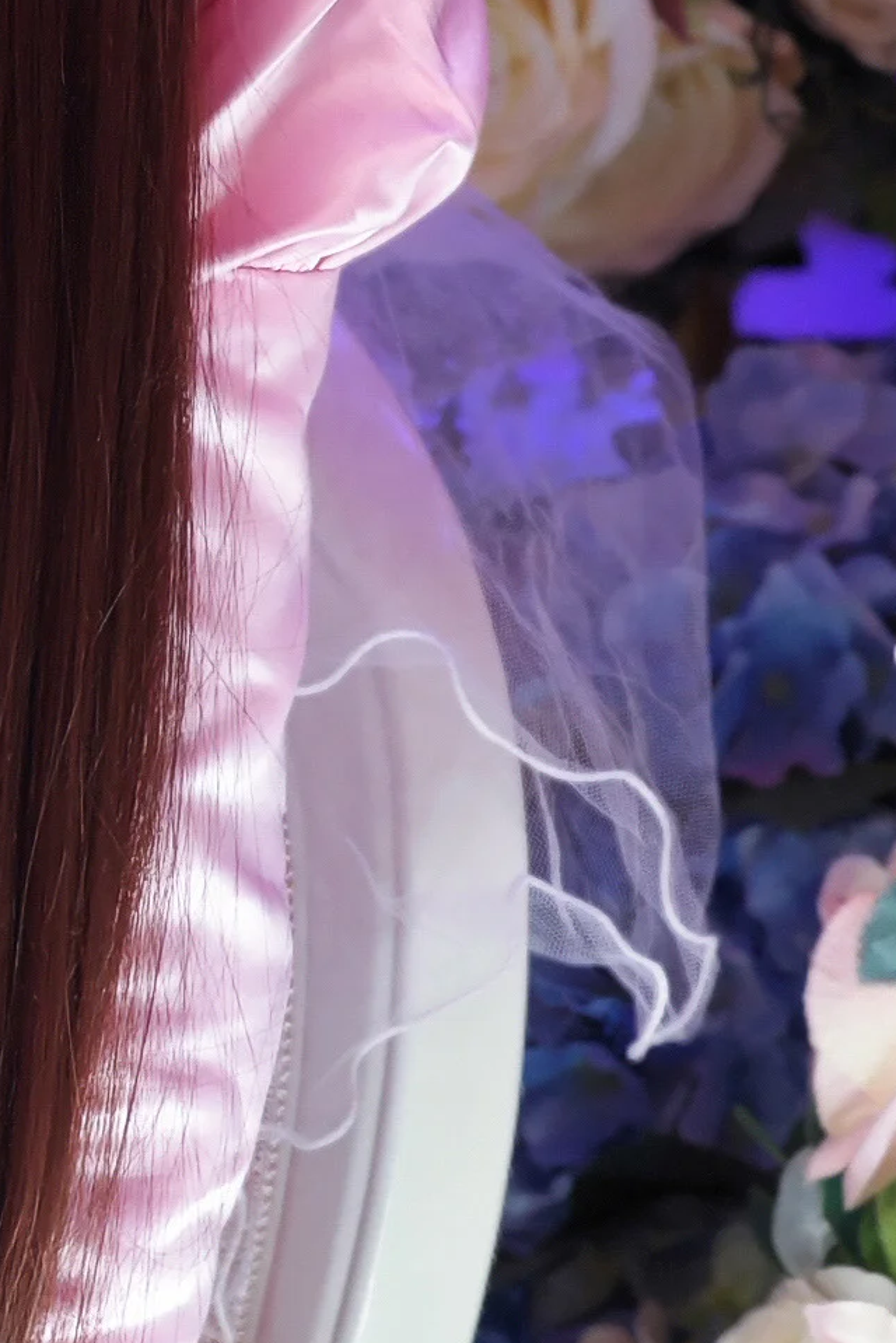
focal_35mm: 333
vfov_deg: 6.2
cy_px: 633
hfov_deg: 4.1
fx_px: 12422
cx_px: -1033
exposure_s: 1/120
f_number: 1.8
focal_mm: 12.28
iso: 50
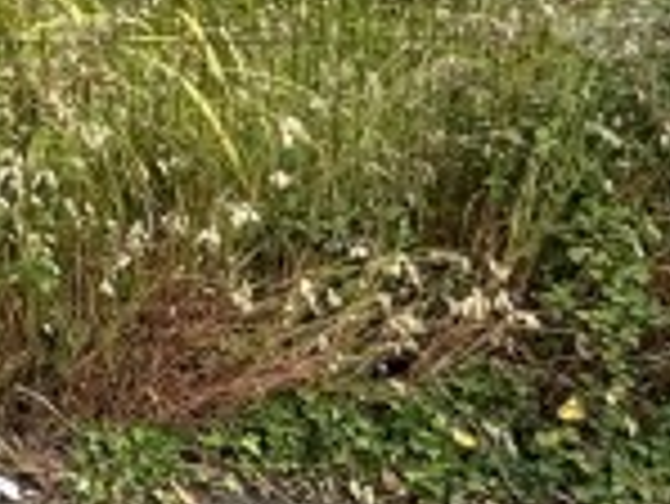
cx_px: -805
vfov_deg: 13.9
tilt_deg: +1.2
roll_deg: -2.0
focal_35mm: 96
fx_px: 1860
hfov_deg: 15.0
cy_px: -374
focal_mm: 2.22
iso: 40
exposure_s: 1/537
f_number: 2.2
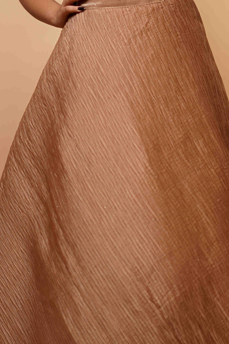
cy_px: 86
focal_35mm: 138
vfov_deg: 14.8
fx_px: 1317
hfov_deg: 9.9
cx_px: 157
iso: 160
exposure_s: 1/200
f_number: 1.8
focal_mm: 50
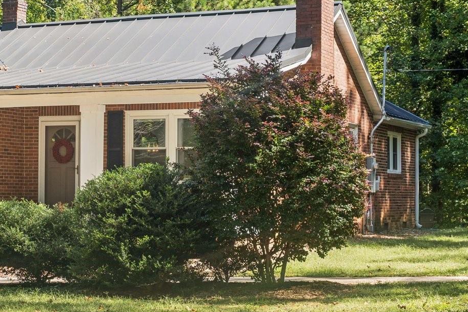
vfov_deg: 14.9
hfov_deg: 21.7
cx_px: 65
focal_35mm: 92
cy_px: 157
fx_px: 1196
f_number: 5
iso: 100
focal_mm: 41
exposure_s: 1/125
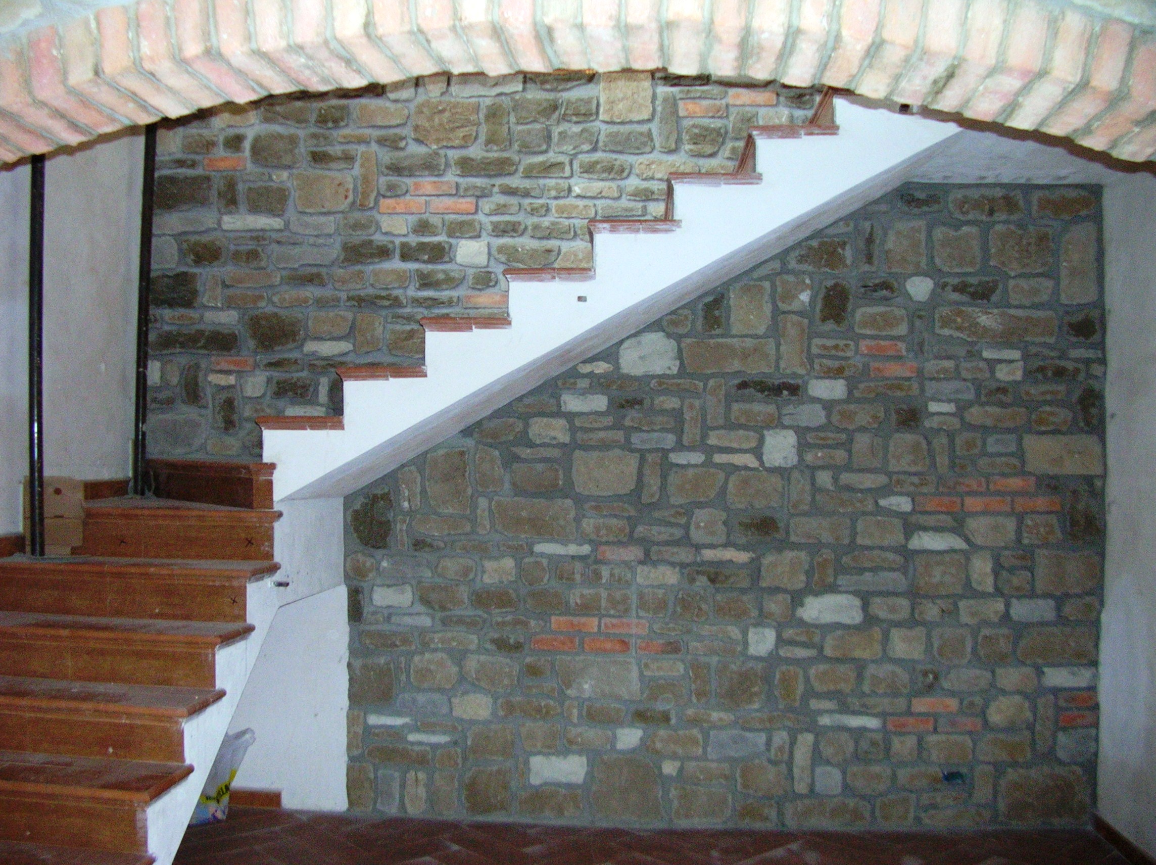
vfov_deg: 40.6
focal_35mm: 35
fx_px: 1168
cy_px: 432
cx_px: 578
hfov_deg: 52.7
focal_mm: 5.8
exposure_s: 1/60.1
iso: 138
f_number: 2.8
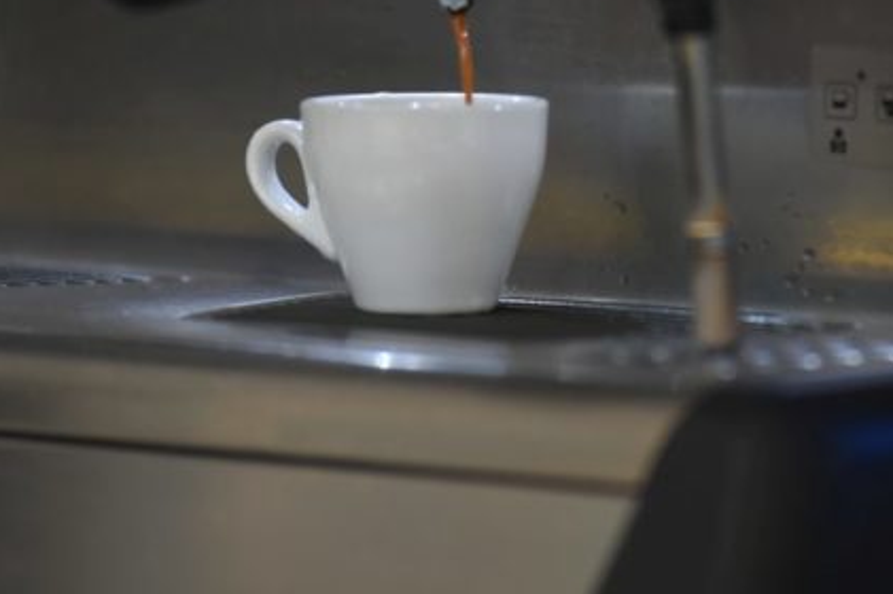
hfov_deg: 6.2
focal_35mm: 331
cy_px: 118
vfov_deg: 4.1
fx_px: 8204
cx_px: 456
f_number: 4.5
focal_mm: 200
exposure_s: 1/250
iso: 3200
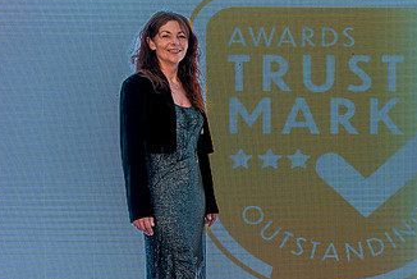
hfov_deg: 27.1
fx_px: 846
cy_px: 179
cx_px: 340
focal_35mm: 73
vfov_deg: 18.7
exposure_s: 1/50
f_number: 5.6
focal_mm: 35
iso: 125
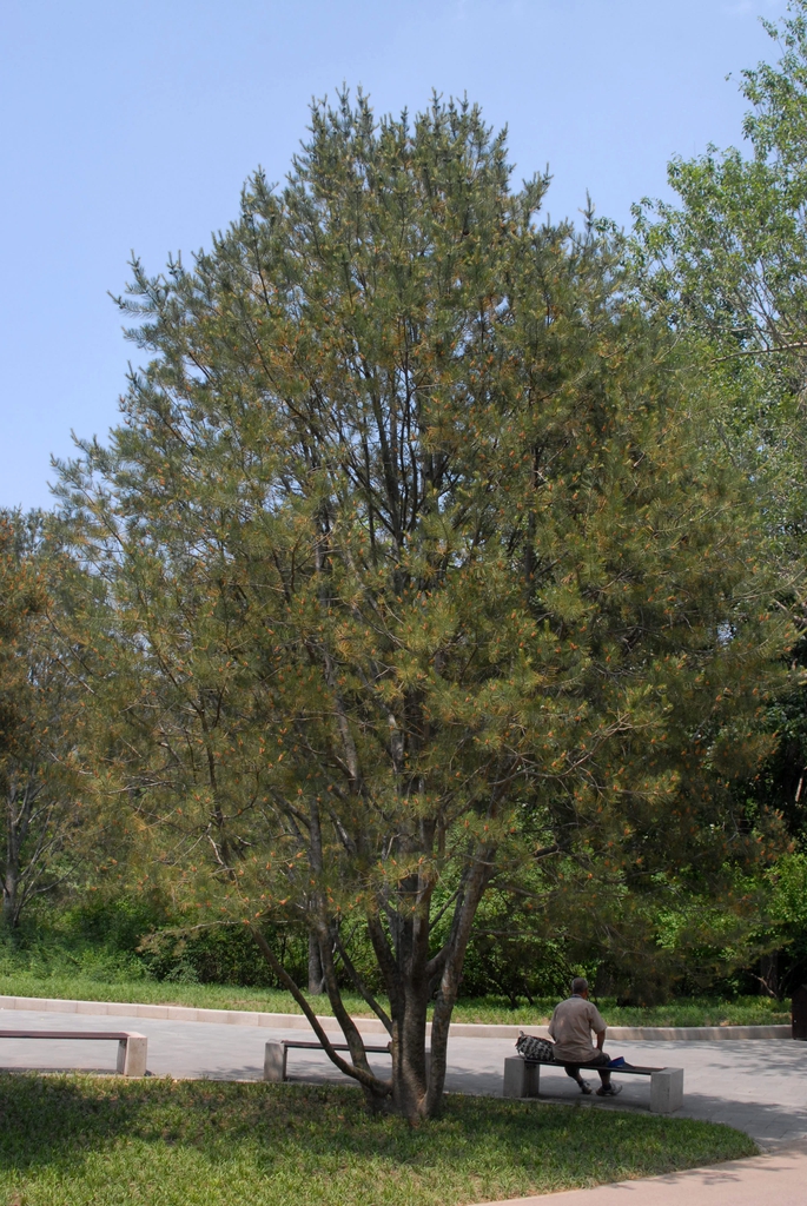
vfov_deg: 46.4
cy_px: 603
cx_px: 404
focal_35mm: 42
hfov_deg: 32.0
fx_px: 1409
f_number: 9
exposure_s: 1/320
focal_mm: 28
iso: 400
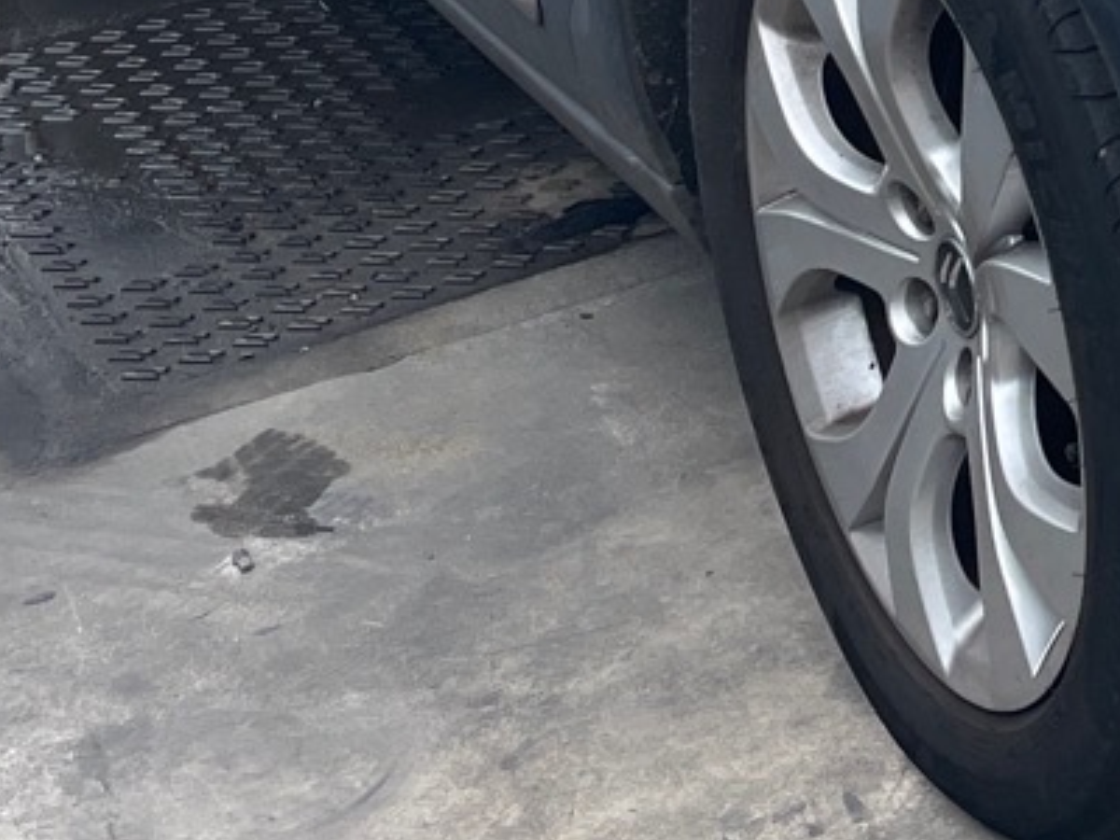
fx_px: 3786
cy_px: -608
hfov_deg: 15.1
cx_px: 1856
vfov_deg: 11.8
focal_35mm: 117
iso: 32
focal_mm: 4.2
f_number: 1.6
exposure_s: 1/1319
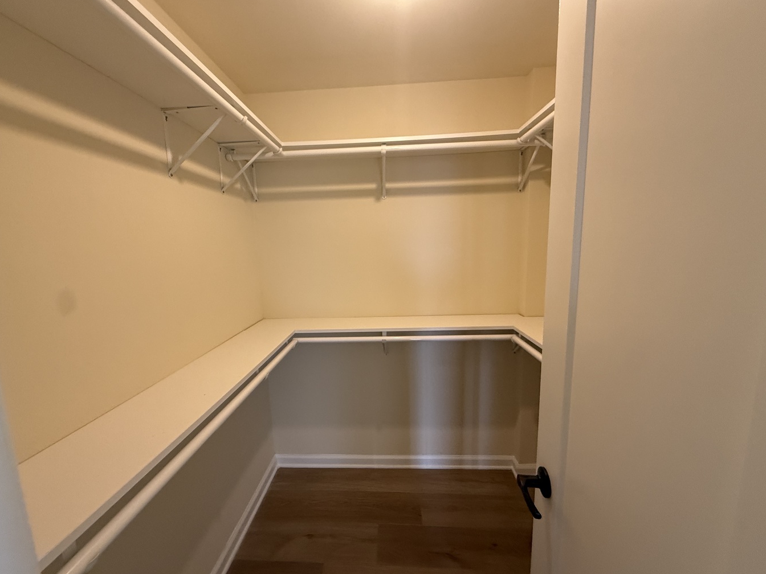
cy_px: 295
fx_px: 332
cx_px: 366
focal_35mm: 15
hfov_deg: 98.1
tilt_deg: -6.2
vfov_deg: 81.7
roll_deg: +2.7
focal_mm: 2.22
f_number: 2.2
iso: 320
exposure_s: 1/120
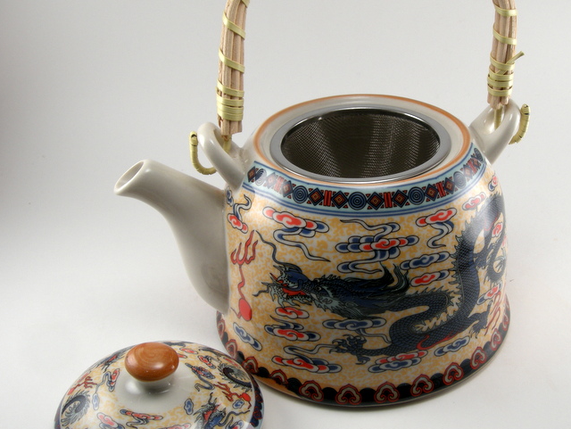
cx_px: 351
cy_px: 204
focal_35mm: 50
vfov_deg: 29.1
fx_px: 825
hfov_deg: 38.0
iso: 64
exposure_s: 1/30
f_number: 5.7
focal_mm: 8.5
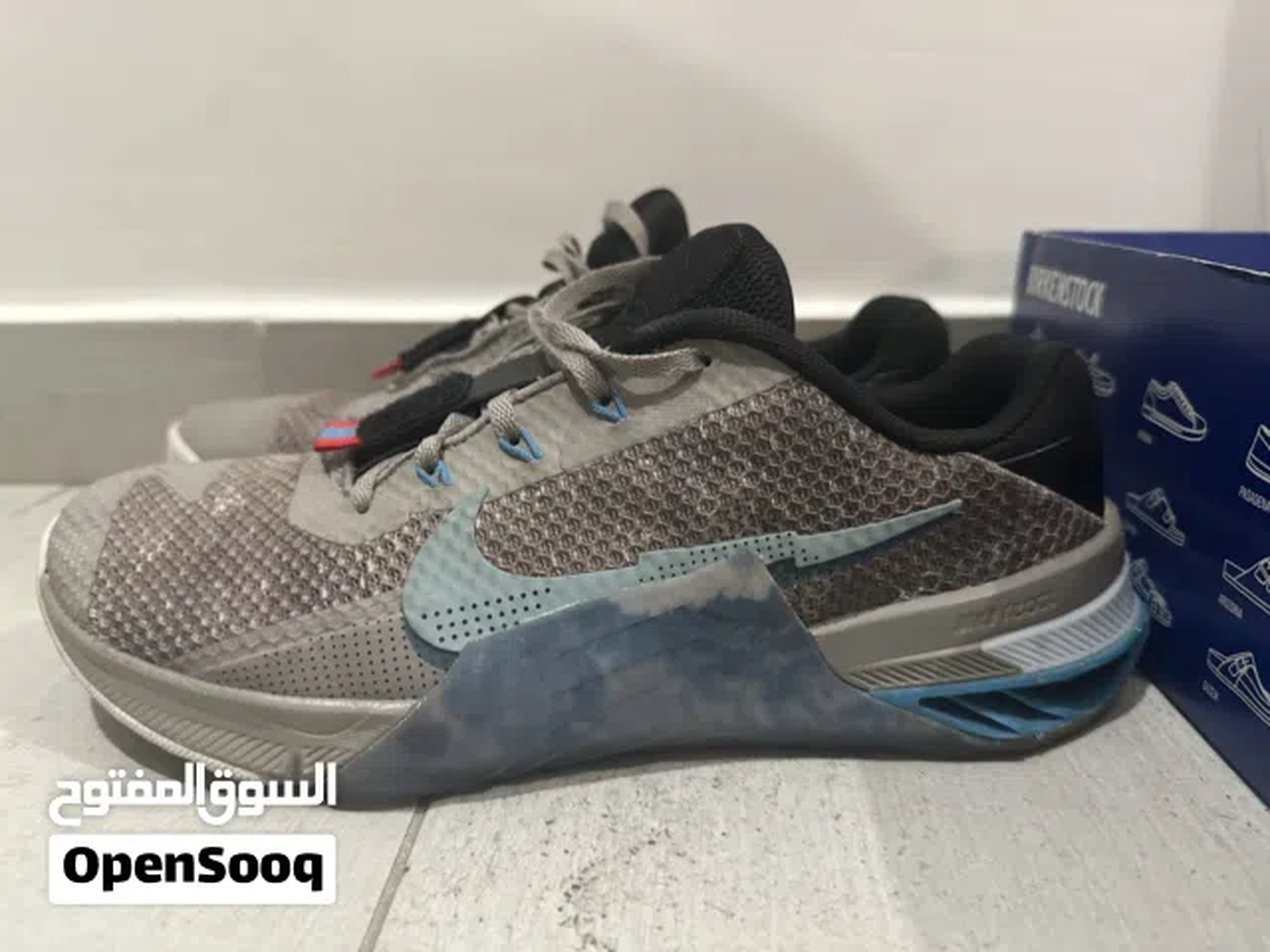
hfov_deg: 71.6
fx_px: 881
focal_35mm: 24
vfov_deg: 56.8
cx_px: 635
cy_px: 476
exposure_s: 1/50
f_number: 1.78
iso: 800
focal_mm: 6.86
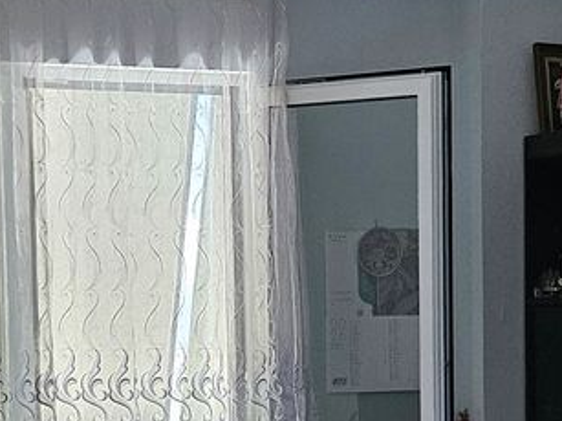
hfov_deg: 39.6
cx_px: 302
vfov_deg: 28.4
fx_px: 779
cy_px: 423
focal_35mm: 48
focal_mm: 5.4
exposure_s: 1/100
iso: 800
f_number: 1.8
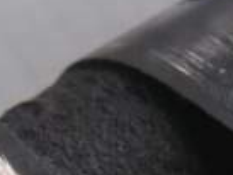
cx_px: 117
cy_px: 277
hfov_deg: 4.4
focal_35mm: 453
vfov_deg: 3.3
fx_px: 3052
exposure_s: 1/180
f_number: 3.5
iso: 50
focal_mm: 15
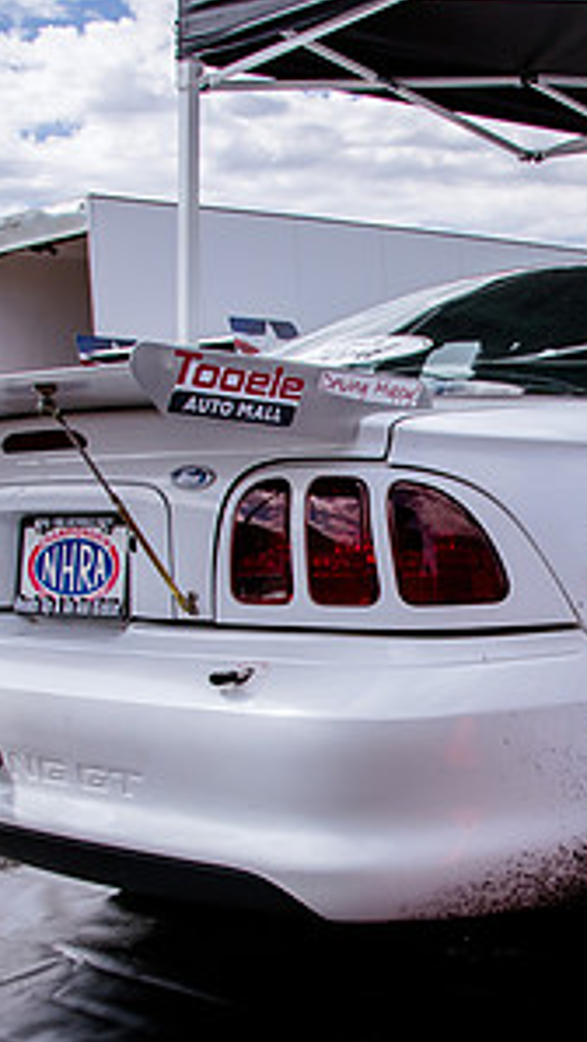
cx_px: 535
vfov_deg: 37.7
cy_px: 610
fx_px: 1519
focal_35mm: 55
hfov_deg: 21.4
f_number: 10
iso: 250
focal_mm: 18
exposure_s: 1/640
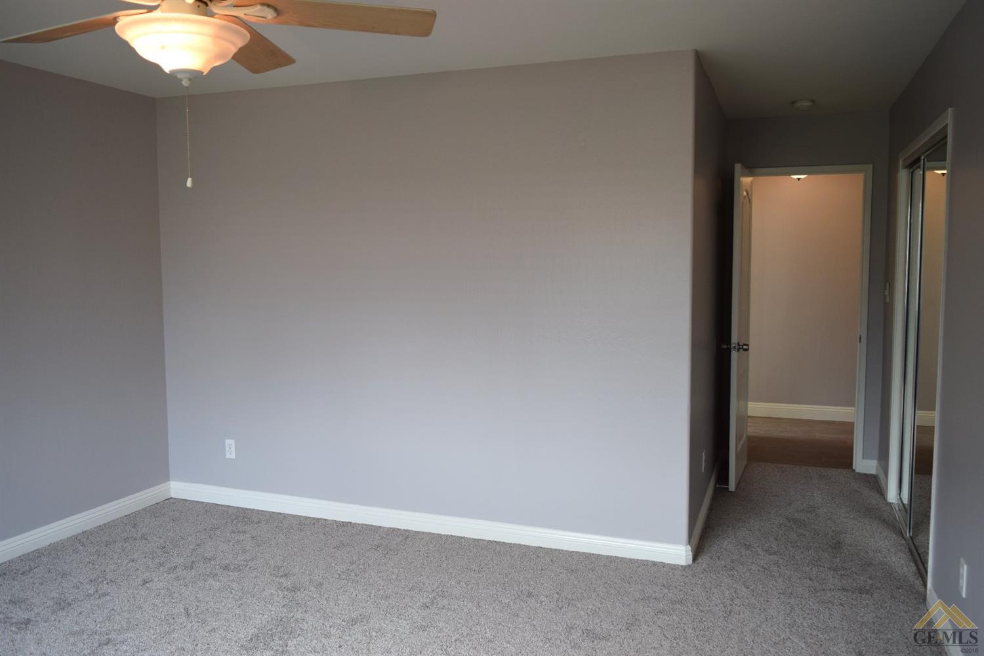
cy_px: 328
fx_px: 820
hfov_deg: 61.9
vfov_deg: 43.6
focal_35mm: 30
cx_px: 492
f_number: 4.5
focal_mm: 20
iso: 400
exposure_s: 1/80
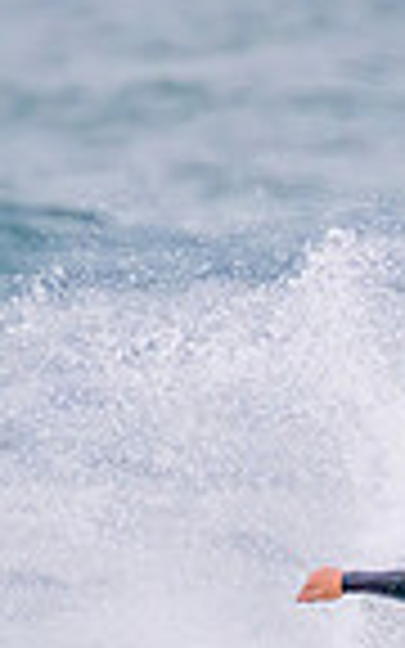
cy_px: 844
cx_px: 549
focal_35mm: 3423
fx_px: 60451
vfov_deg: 0.6
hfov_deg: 0.4
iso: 4000
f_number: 11
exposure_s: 1/2000
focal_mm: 800
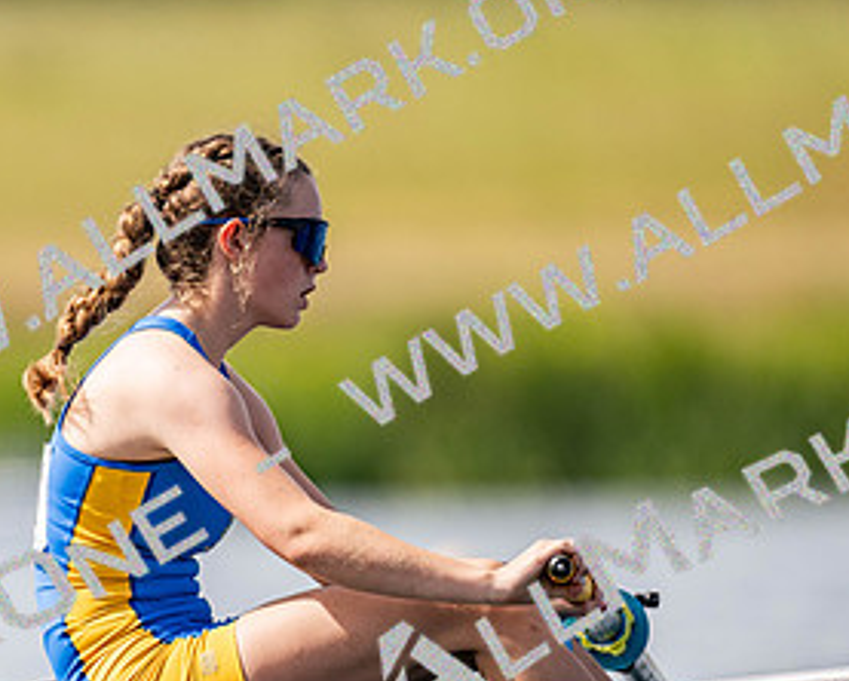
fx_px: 29646
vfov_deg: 1.3
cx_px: 116
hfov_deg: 1.6
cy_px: 477
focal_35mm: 1179
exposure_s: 1/2500
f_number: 4
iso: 180
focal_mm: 600
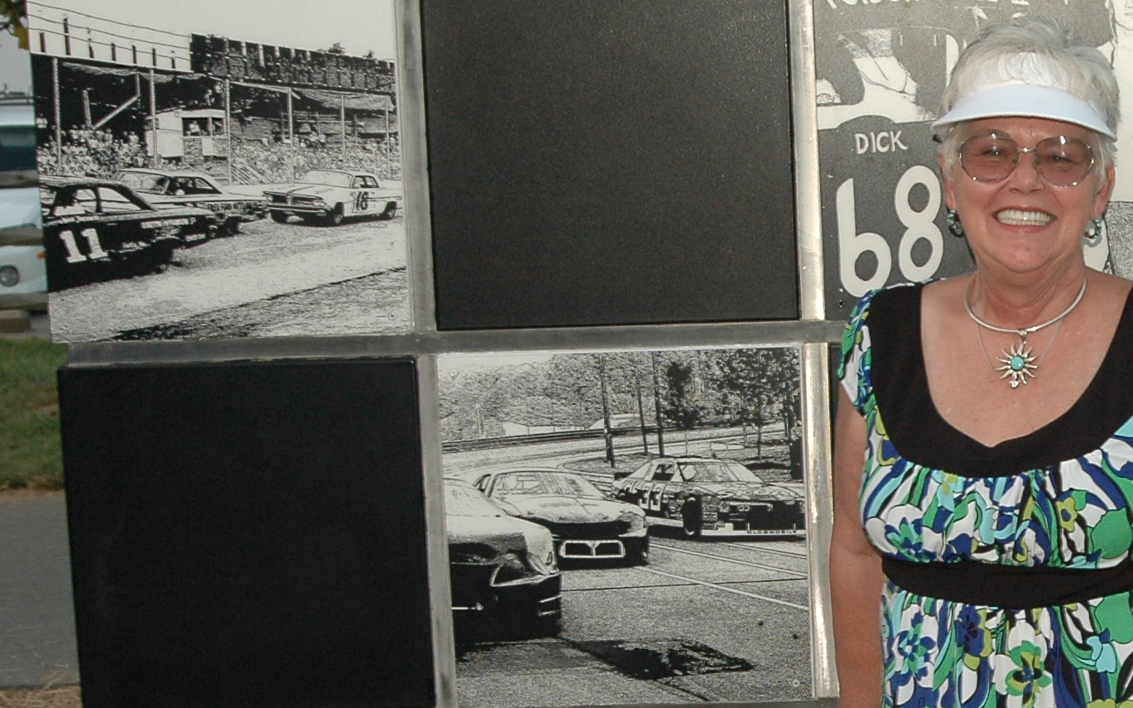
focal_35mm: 94
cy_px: 418
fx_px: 2902
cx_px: 1078
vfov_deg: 13.9
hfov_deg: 21.5
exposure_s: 1/60
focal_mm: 28
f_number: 5
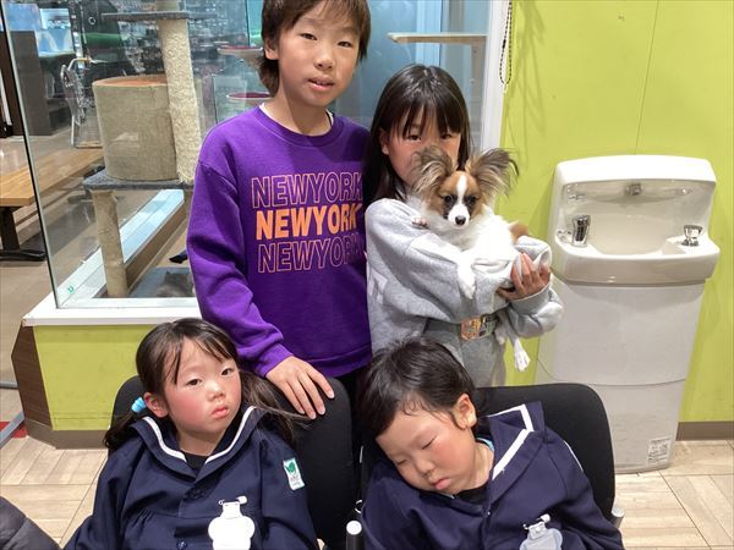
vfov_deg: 45.4
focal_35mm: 31
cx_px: 367
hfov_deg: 58.4
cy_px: 275
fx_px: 657
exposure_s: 1/50
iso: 80
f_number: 2.4
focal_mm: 3.3
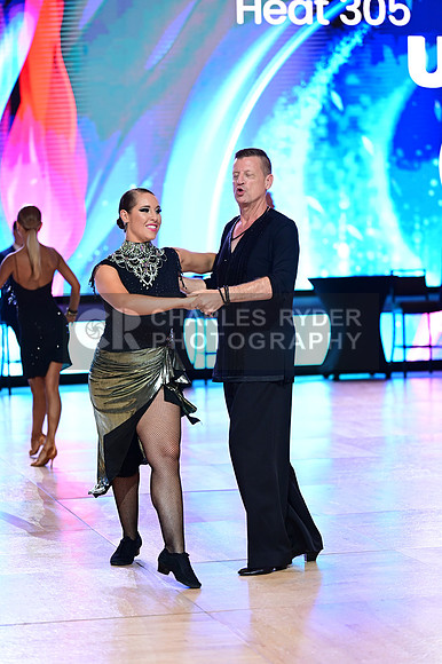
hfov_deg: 13.1
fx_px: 1917
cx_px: 221
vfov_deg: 19.7
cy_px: 332
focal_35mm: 104
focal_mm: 104
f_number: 2.8
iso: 2000
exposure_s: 1/640
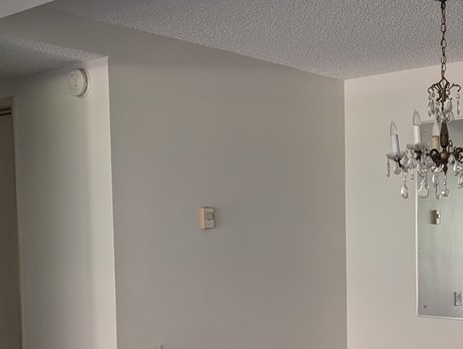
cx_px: 309
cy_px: 255
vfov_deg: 27.3
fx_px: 710
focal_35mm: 53
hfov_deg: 35.8
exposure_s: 1/177
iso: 18
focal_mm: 6.9
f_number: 1.68
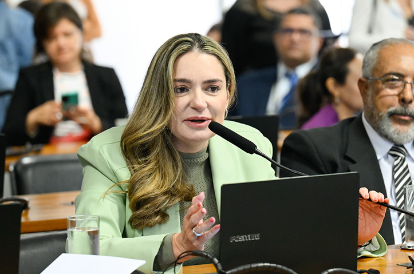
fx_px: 2020
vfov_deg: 7.8
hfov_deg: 11.7
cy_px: 146
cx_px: 246
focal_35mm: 176
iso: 3200
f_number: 2.8
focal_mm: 99
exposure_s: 1/250
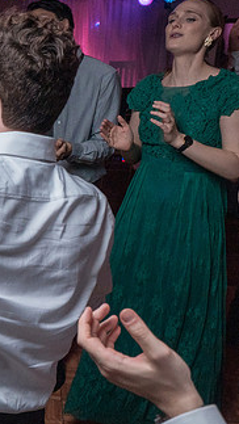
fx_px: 596
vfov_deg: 39.1
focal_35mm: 53
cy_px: 220
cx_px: -127
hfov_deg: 19.5
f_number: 5.6
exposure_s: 1/200
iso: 2000
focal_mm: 24
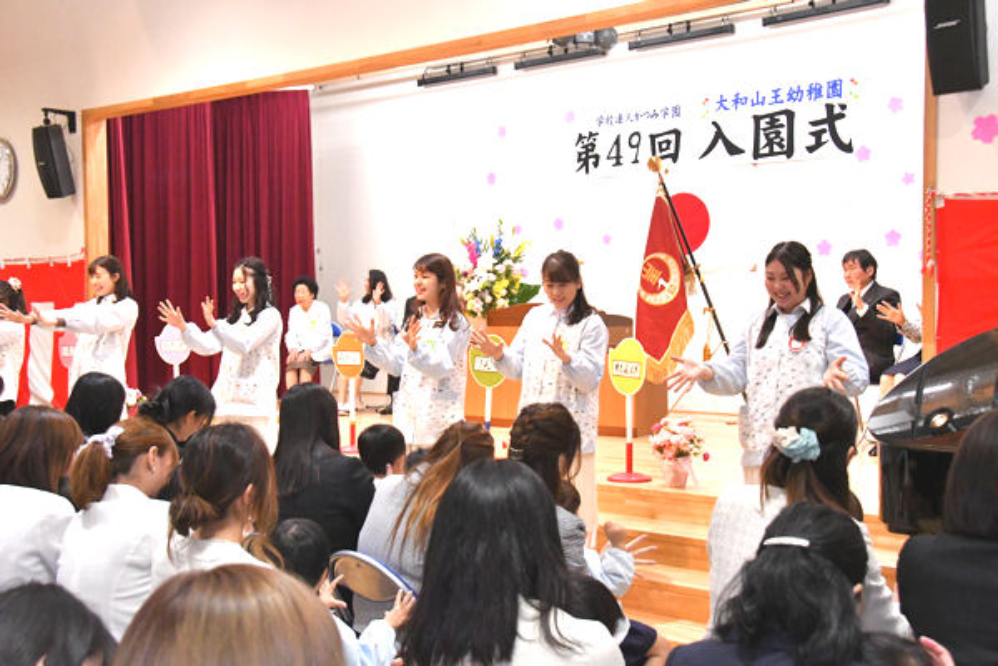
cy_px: 333
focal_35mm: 46
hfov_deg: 42.3
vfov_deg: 28.9
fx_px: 1289
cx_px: 499
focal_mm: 31
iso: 8000
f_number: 7.1
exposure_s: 1/320
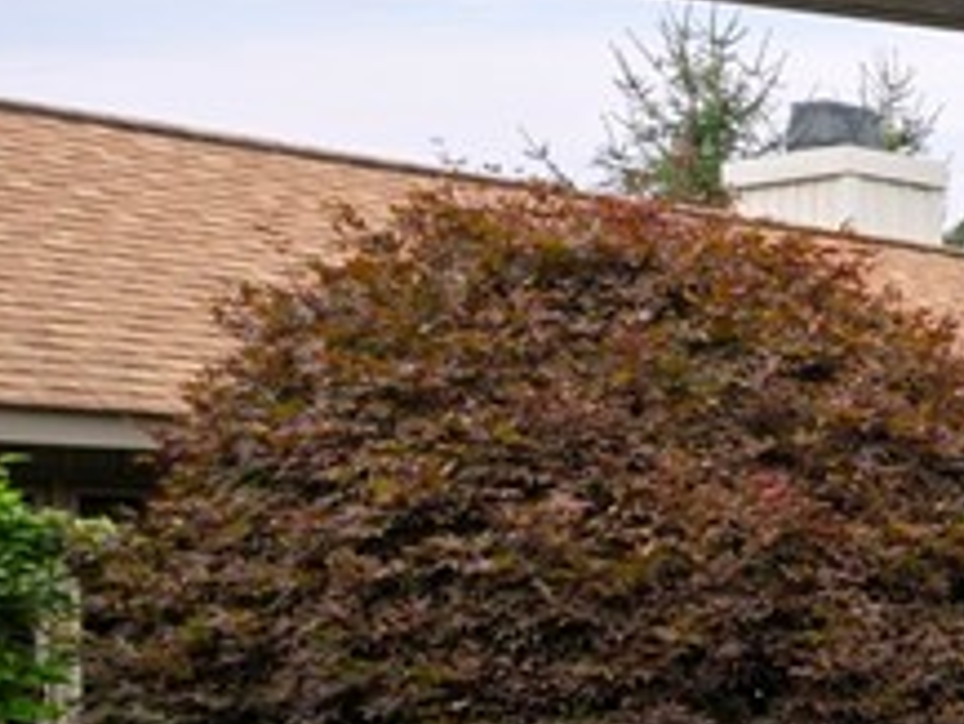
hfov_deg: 15.8
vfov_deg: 19.9
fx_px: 2006
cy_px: 708
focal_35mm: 72
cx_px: 2230
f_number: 9
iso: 250
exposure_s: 1/125
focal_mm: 15
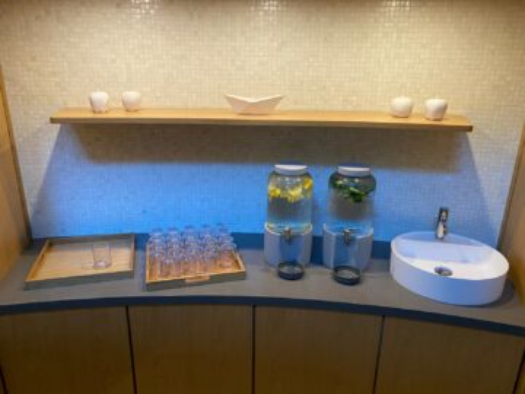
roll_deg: -1.7
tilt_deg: -18.0
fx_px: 394
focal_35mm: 26
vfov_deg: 53.1
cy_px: 197
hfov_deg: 67.3
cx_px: 262
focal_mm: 4.25
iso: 400
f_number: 1.8
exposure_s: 1/50
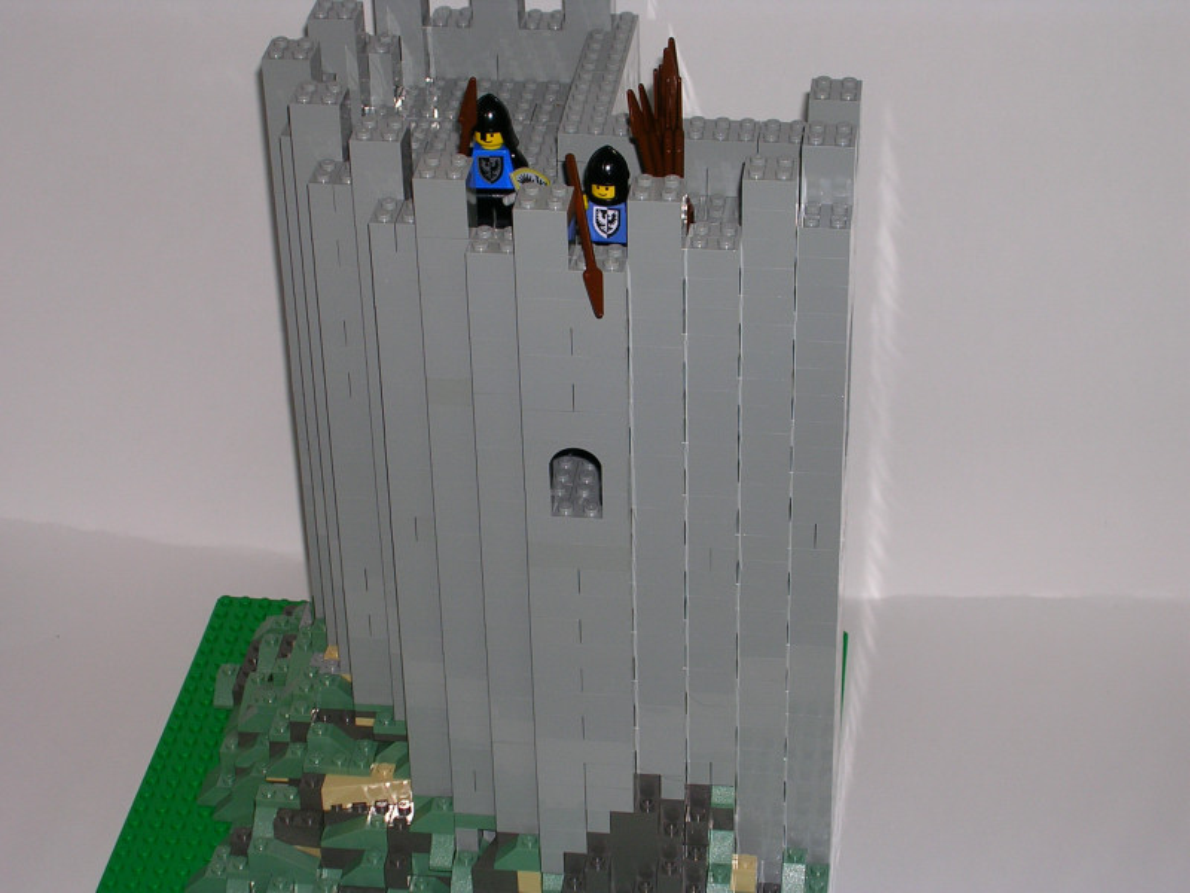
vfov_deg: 18.2
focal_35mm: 81
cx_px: 595
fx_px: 2785
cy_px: 446
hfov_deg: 24.1
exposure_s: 1/60.1
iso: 50
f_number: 4
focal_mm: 12.3
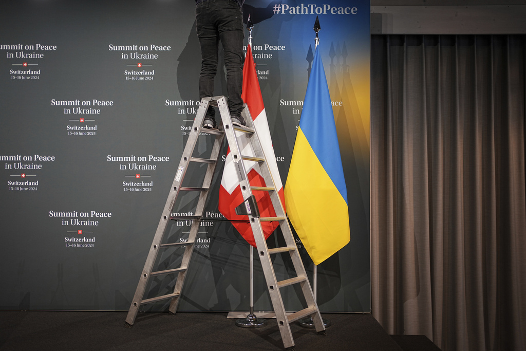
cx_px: 263
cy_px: 176
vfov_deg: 37.9
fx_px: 511
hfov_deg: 54.4
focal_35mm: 35
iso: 400
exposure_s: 1/500
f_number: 1.8
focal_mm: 35
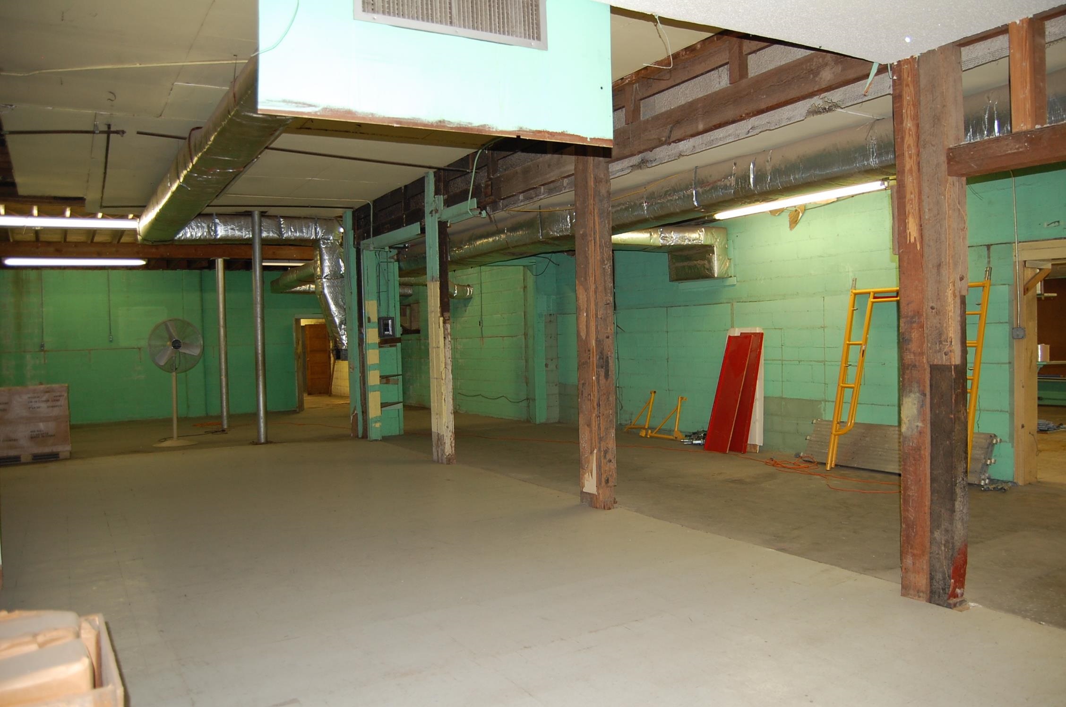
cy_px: 354
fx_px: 798
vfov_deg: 47.8
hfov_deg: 67.5
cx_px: 533
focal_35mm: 27
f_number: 3.5
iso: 400
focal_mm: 18
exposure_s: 1/60
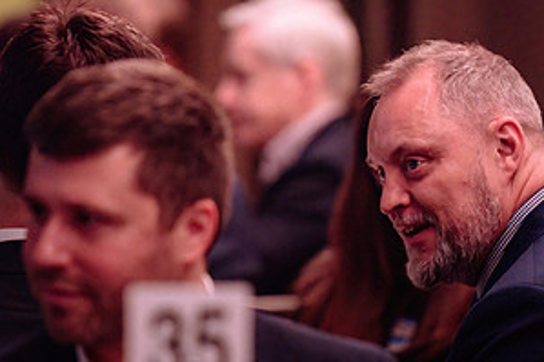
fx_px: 6977
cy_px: 269
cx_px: 228
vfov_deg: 3.0
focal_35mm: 462
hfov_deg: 4.5
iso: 2500
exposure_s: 1/125
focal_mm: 200
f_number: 3.2
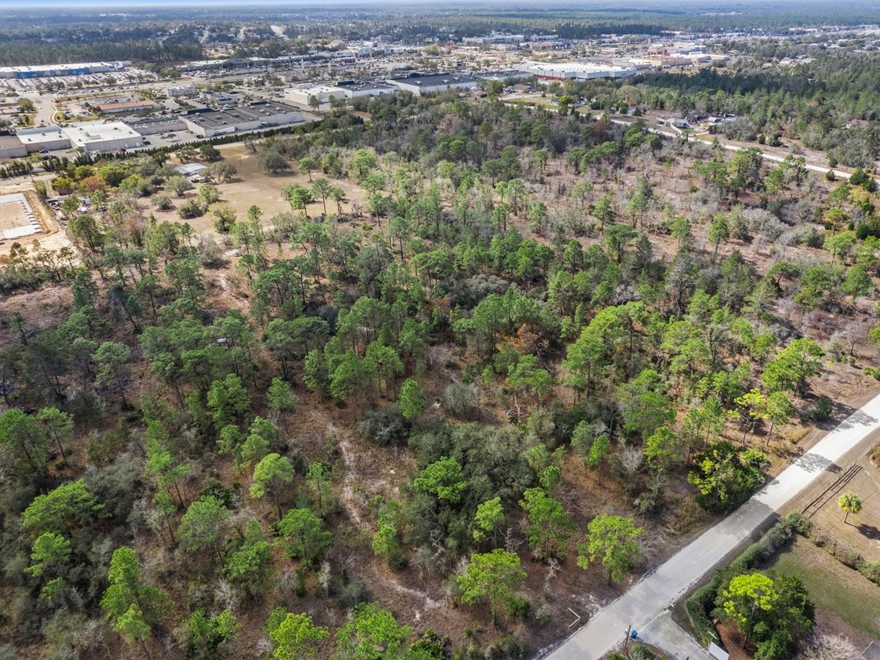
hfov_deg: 71.5
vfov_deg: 56.8
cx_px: 470
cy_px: 328
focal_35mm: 24
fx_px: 610
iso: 200
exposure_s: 1/1000
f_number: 2.8
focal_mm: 8.38
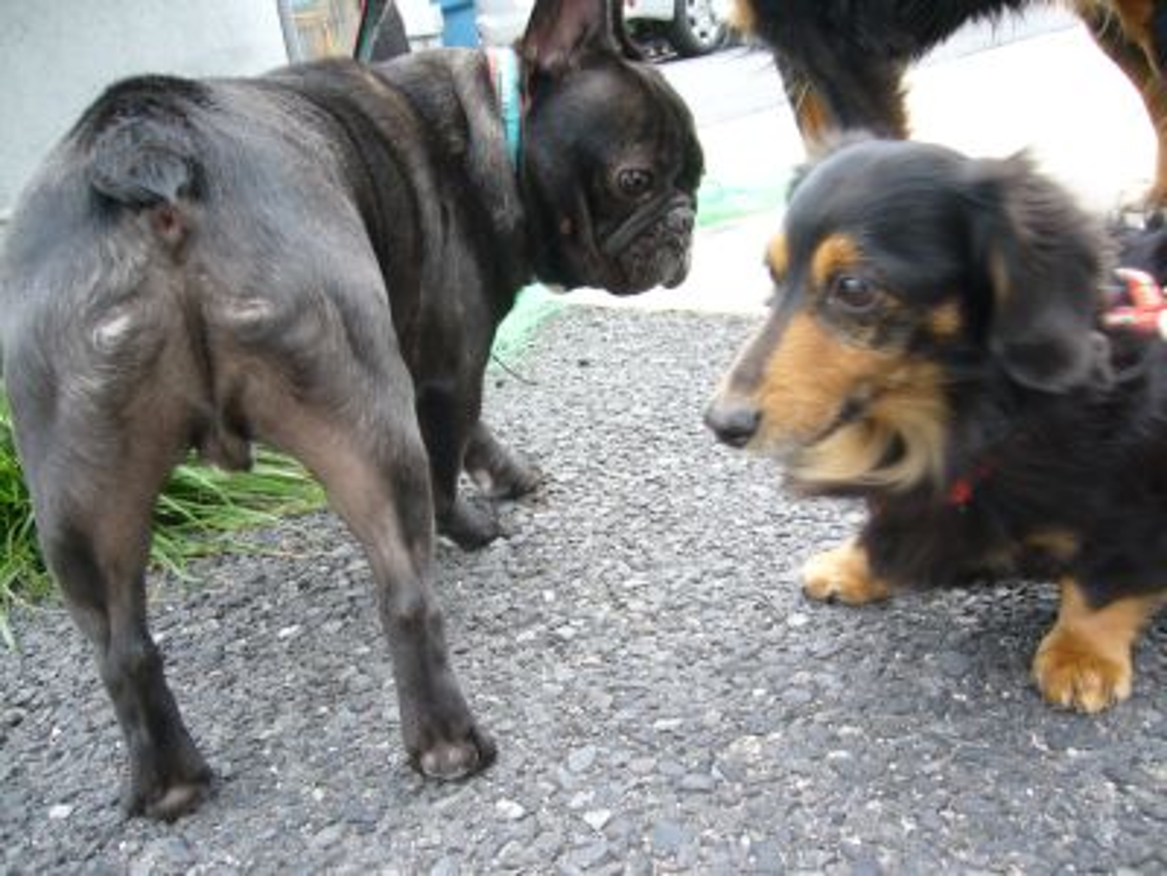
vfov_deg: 40.7
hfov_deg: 52.6
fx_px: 1180
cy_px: 438
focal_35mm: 35
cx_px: 584
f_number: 2.8
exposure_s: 1/80
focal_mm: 5.8
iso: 80
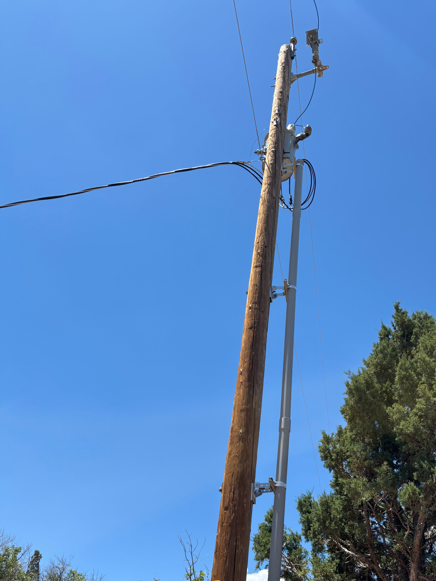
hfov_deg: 42.6
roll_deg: -3.3
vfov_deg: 54.7
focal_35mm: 33
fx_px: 554
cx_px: 273
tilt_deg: +38.2
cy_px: 361
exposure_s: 1/2398
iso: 50
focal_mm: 5.96
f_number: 1.6
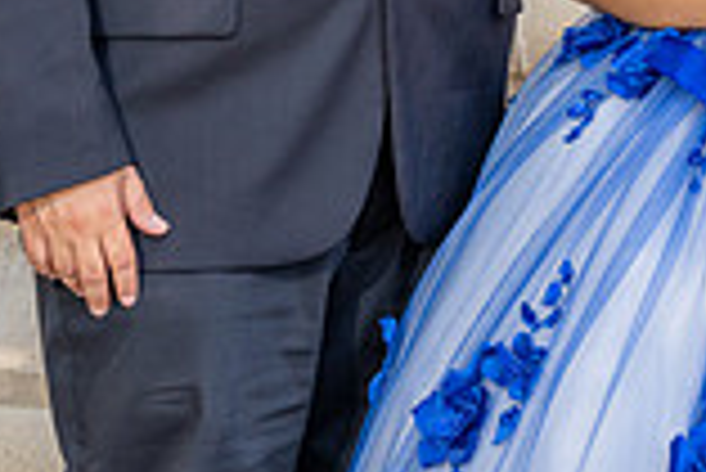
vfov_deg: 6.3
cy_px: -519
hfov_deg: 9.6
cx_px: 710
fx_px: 4181
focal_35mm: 213
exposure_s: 1/200
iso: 125
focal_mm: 42.5
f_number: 4.5
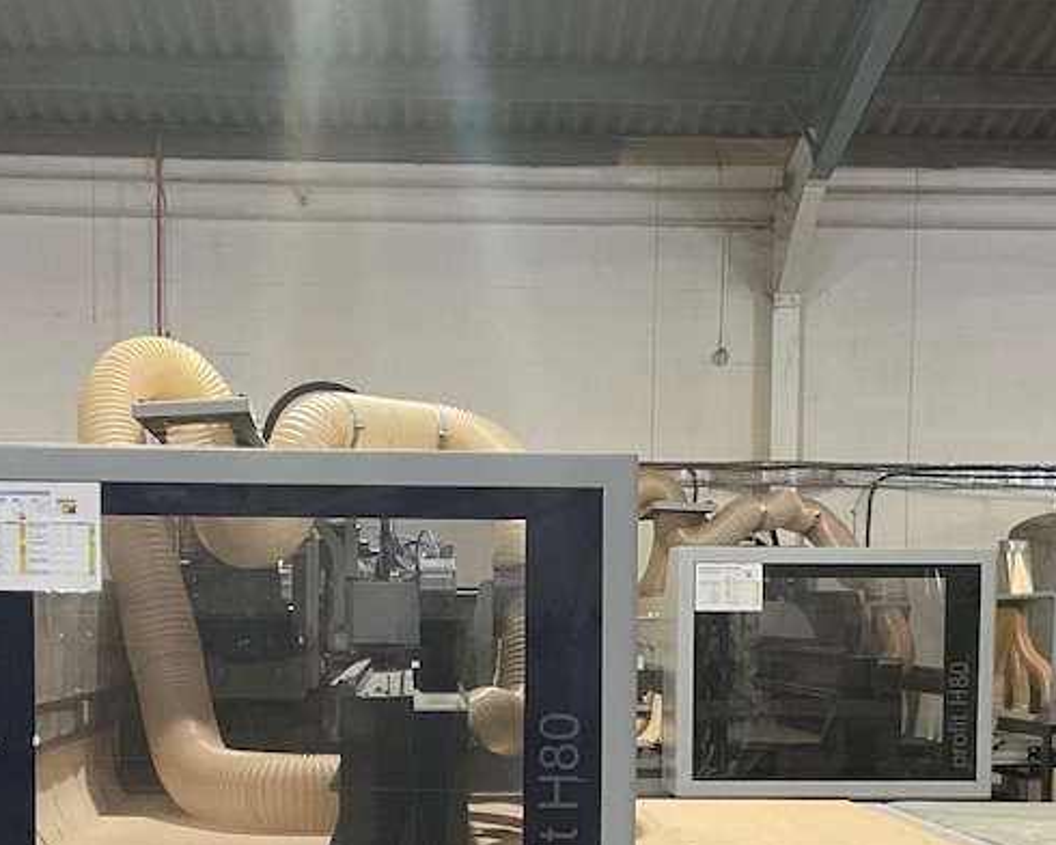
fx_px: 2313
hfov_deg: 25.7
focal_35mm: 74
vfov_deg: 20.2
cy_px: 789
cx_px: 509
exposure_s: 1/50
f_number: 1.8
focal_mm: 3
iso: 160
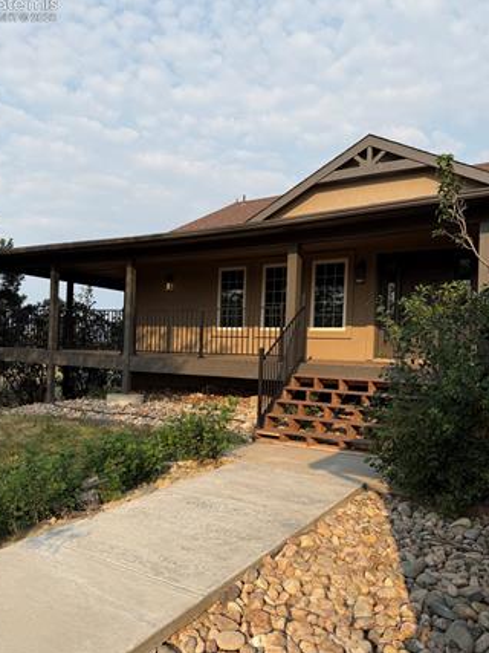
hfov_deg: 51.3
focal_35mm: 27
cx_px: 228
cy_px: 341
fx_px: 509
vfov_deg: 65.3
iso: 80
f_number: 1.78
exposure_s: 1/3425
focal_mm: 6.76
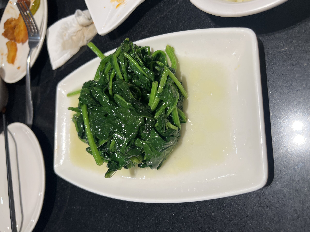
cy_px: 116
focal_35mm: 26
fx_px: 233
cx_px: 155
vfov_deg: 53.1
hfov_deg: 67.3
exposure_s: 1/100
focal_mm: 5.7
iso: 50
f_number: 1.5
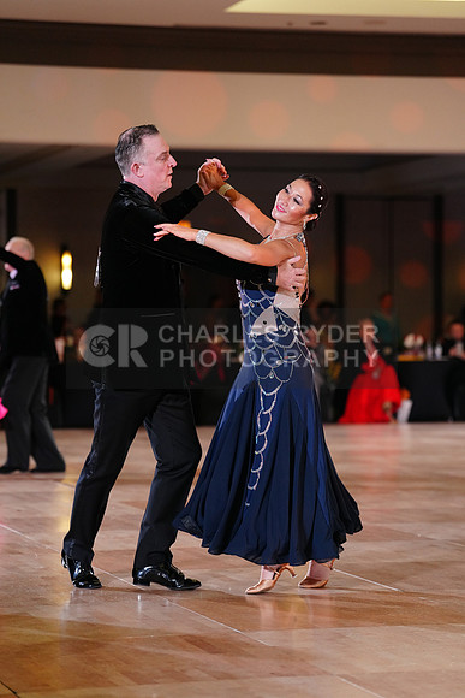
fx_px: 2091
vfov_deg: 18.9
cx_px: 232
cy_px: 349
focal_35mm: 108
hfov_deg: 12.7
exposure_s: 1/400
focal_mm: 108
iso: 2500
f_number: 2.8
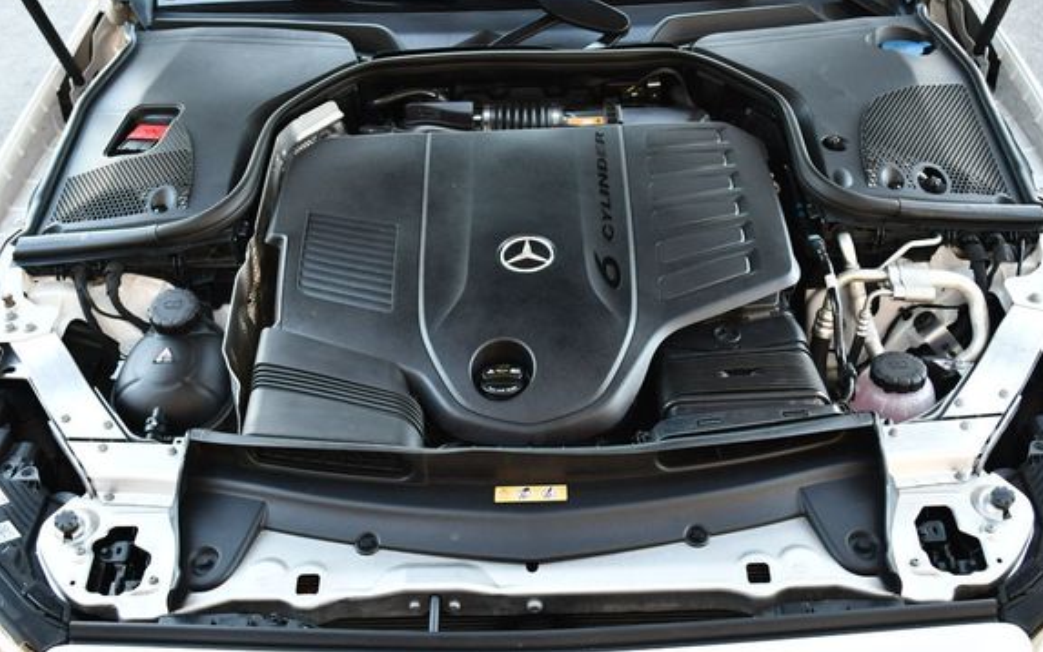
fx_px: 1165
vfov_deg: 31.2
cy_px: 344
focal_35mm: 41
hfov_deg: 48.2
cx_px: 522
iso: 800
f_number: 3.5
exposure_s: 1/200
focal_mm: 18
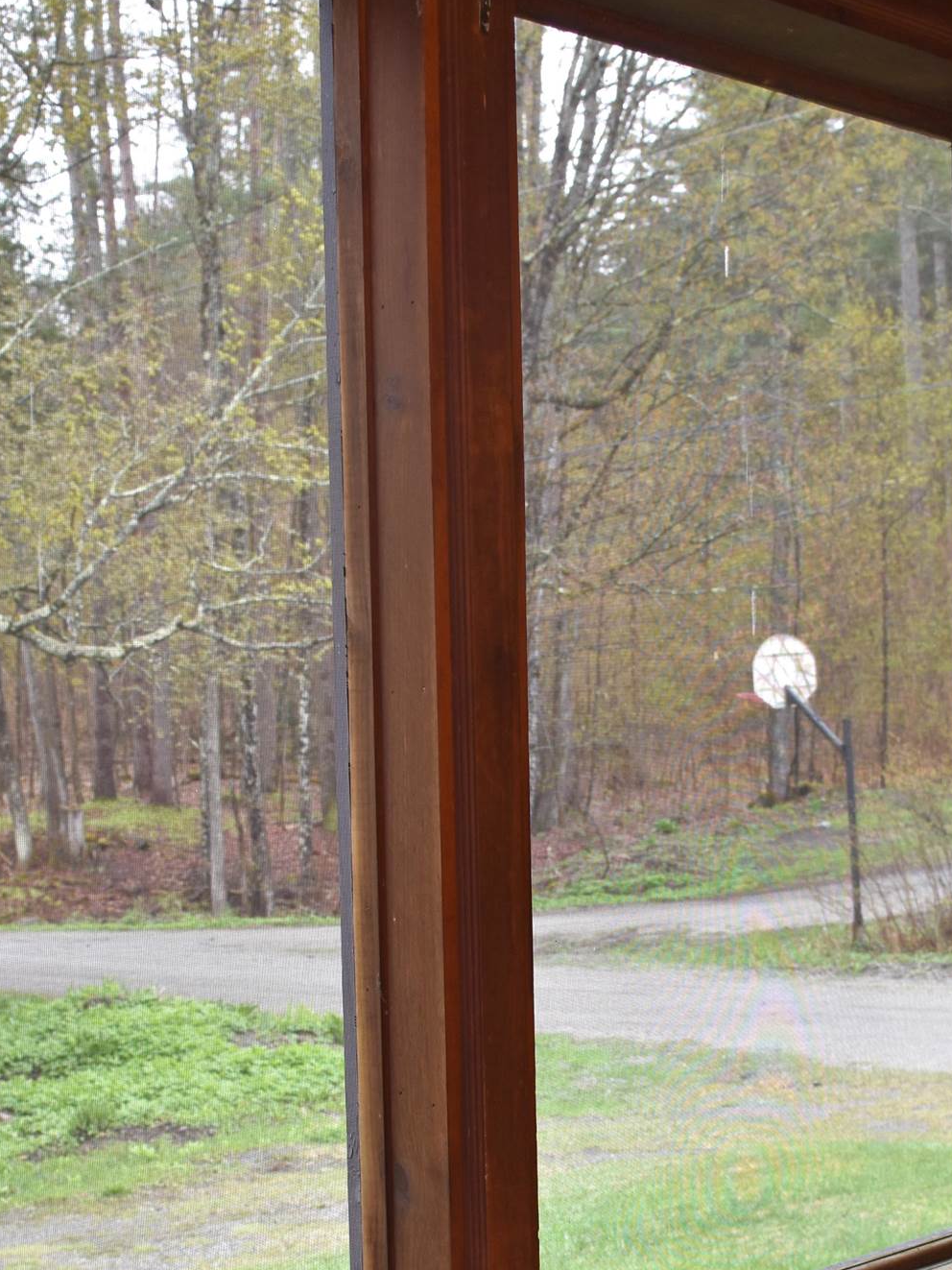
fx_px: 2457
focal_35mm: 67
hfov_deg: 21.9
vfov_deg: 28.7
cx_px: 563
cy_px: 901
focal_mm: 20
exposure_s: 1/60
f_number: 4
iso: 200
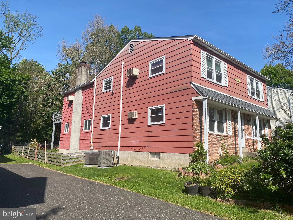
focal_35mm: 26
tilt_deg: +8.6
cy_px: 110
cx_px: 146
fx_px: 220
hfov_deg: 67.3
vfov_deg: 53.1
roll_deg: -1.6
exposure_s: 1/2890
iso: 32
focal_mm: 4.25
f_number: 1.8
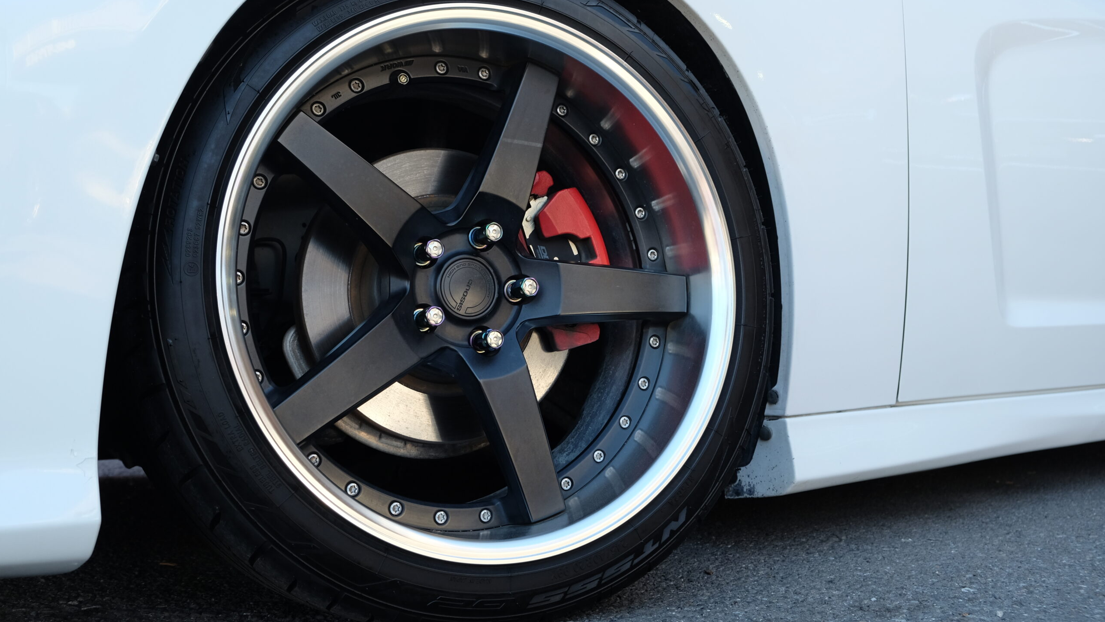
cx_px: 552
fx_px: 1231
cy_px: 292
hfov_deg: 48.4
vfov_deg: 28.3
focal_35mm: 42
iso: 400
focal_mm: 26.5
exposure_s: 1/140
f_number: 4.5
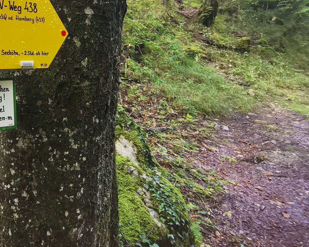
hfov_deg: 51.7
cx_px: 30
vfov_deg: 46.9
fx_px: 274
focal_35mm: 30
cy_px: 64
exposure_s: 1/50
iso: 100
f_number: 2.4
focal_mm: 1.78
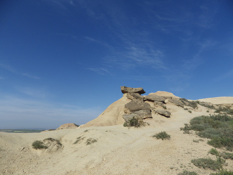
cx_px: 116
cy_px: 88
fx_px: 148
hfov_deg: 76.4
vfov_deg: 61.1
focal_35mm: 22
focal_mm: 4
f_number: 9.7
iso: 100
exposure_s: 1/250
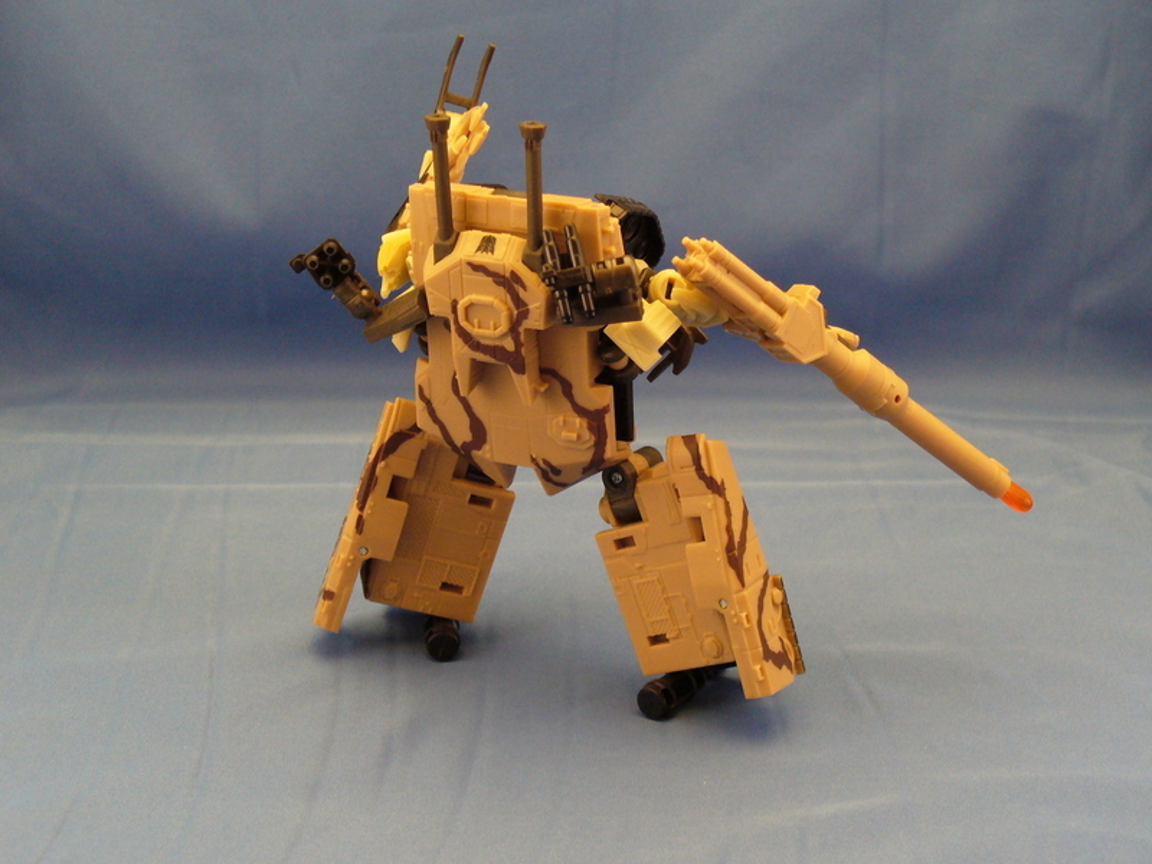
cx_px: 576
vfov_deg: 21.3
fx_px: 2296
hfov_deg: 28.2
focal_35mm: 69
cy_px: 432
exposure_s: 1/10
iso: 200
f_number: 3.2
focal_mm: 11.4
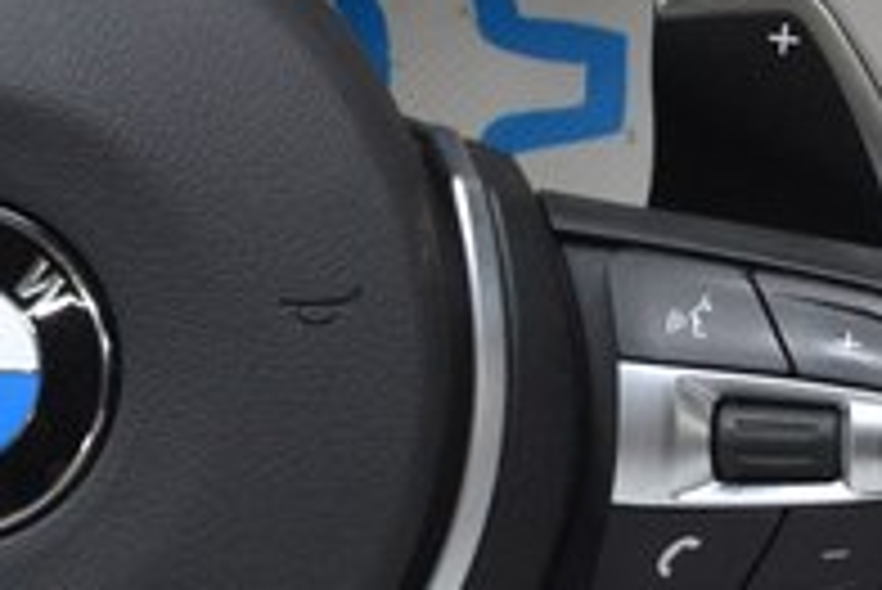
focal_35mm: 274
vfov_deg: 5.0
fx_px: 6708
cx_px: -9
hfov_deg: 7.5
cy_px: 254
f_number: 5
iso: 560
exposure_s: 1/60
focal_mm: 35
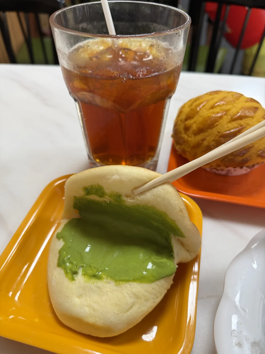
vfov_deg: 71.6
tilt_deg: -44.6
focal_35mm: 24
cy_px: 177
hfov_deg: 56.8
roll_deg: -0.5
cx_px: 132
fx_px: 245
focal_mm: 6.76
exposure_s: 1/100
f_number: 1.78
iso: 125
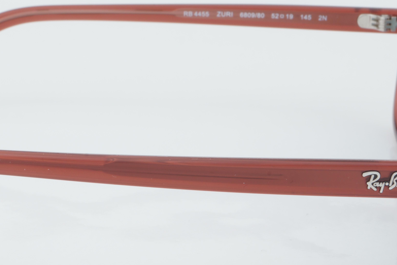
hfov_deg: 14.0
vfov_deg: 9.4
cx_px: 111
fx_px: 1610
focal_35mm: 146
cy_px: 134
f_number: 32
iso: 100
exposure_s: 1/3
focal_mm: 50
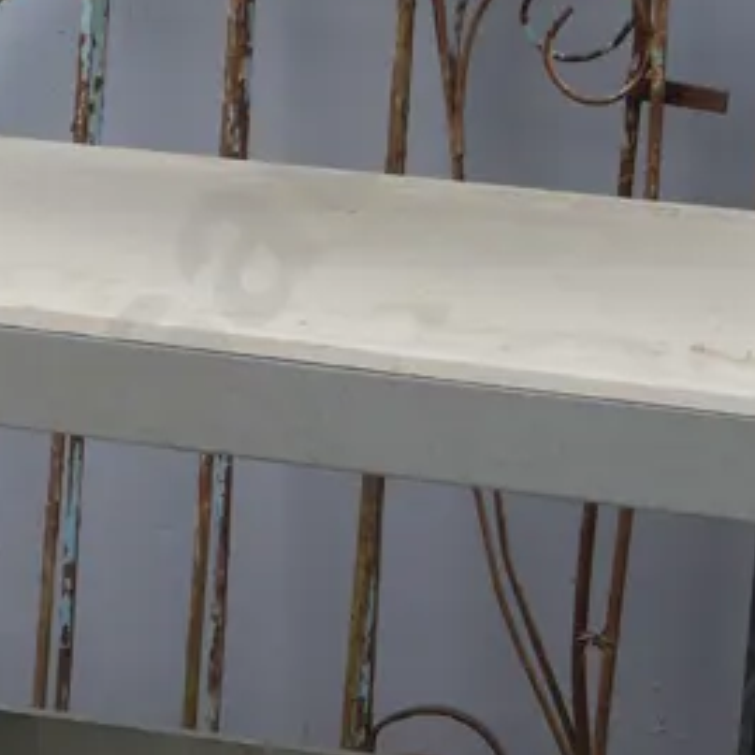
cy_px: 118
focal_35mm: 128
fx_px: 3159
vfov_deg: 13.5
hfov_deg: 13.6
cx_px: 341
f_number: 5
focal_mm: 19
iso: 200
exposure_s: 1/160
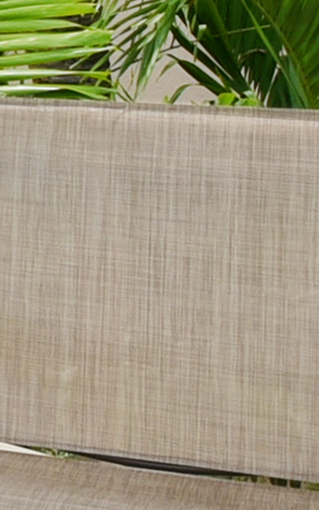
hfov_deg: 4.6
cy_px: -1
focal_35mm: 146
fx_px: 2030
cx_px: -1836
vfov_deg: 14.1
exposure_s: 1/200
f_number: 9
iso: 100
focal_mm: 15
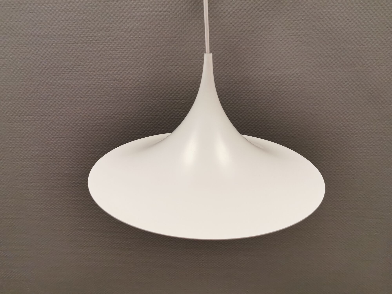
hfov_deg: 65.3
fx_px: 306
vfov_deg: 51.4
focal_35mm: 27
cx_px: 196
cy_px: 147
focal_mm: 5.56
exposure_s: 1/100
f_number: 1.6
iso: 160
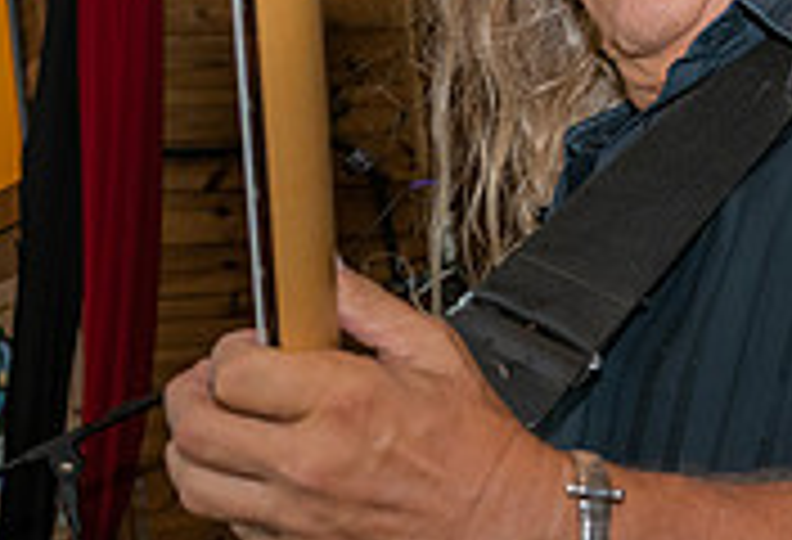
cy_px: 519
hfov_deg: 15.5
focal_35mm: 131
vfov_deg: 10.6
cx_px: 354
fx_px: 2902
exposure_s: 1/160
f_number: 5.6
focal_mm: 28
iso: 800
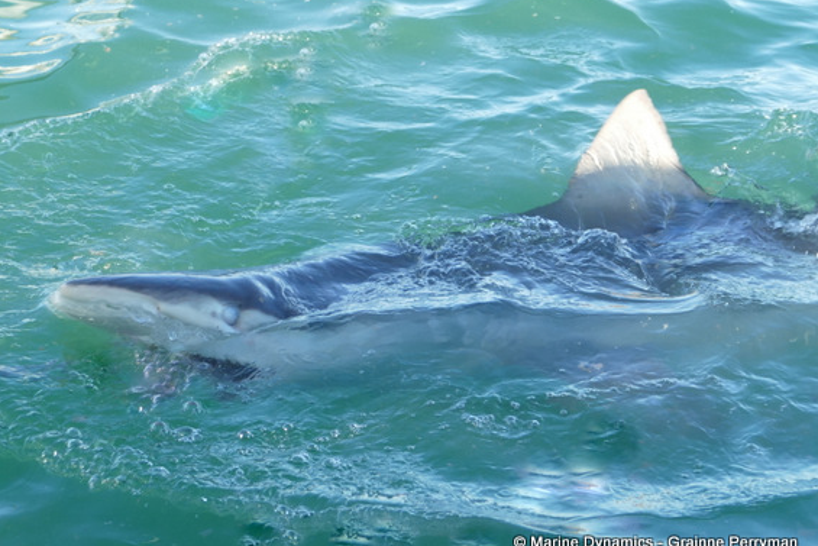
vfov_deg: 26.0
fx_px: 1182
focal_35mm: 52
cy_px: 281
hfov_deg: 38.2
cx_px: 387
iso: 125
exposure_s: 1/250
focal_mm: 17.83
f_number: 3.3
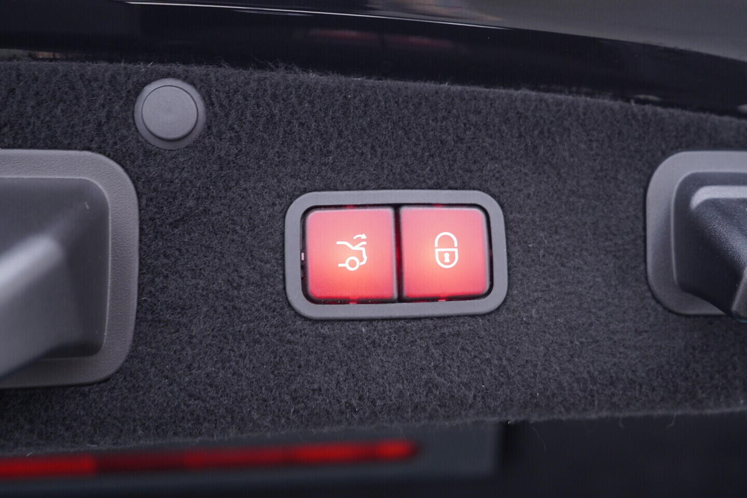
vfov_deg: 36.9
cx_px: 374
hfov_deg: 53.1
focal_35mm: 36
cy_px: 249
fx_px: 747
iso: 400
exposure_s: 1/40
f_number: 2.8
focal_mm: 24
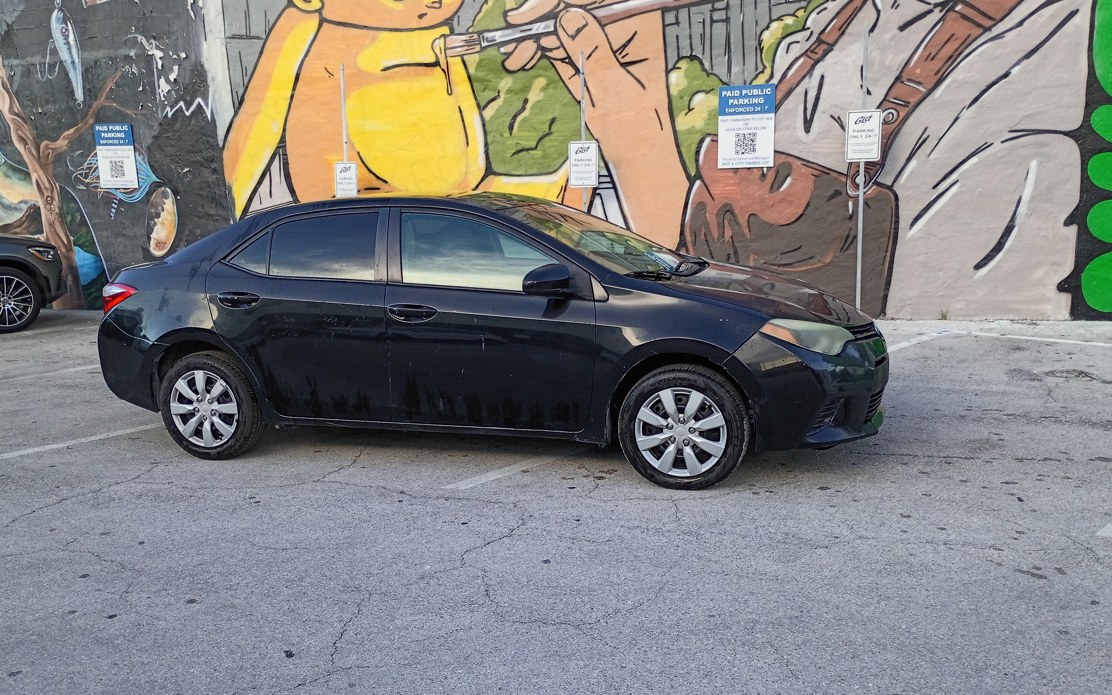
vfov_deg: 40.6
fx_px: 939
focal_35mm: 31
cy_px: 381
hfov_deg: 61.2
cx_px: 552
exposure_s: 1/120
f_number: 1.8
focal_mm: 4.27
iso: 142
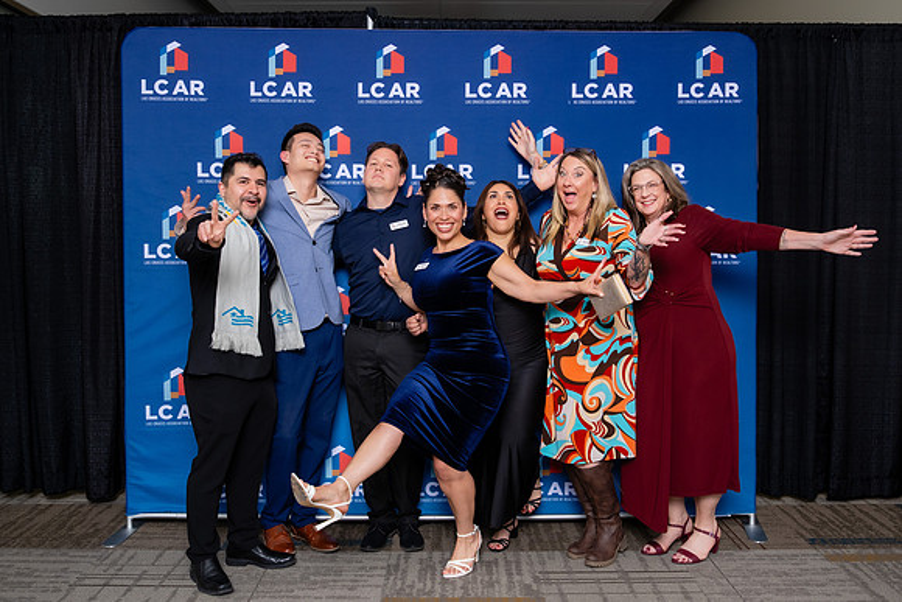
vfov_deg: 39.1
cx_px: 449
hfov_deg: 56.1
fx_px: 847
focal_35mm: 34
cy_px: 290
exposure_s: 1/200
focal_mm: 28
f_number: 5.6
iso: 500
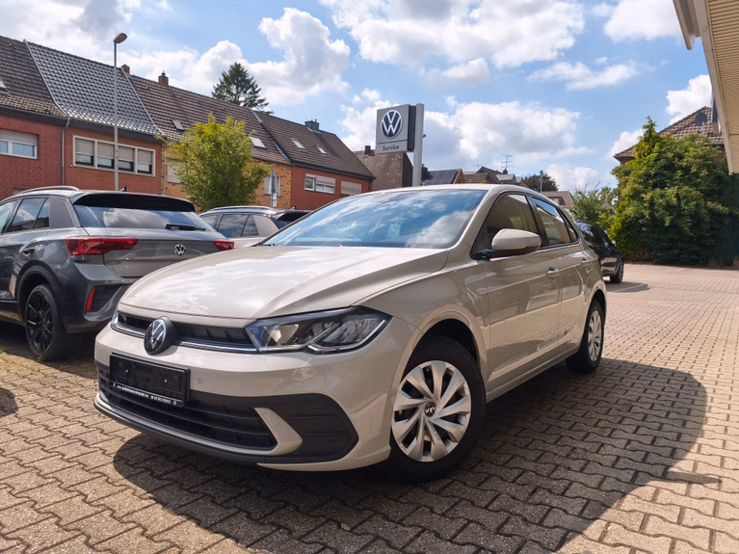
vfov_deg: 56.8
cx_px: 370
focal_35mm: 24
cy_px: 281
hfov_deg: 71.6
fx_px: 512
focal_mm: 6.57
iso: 50
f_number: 1.6
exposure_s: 1/801
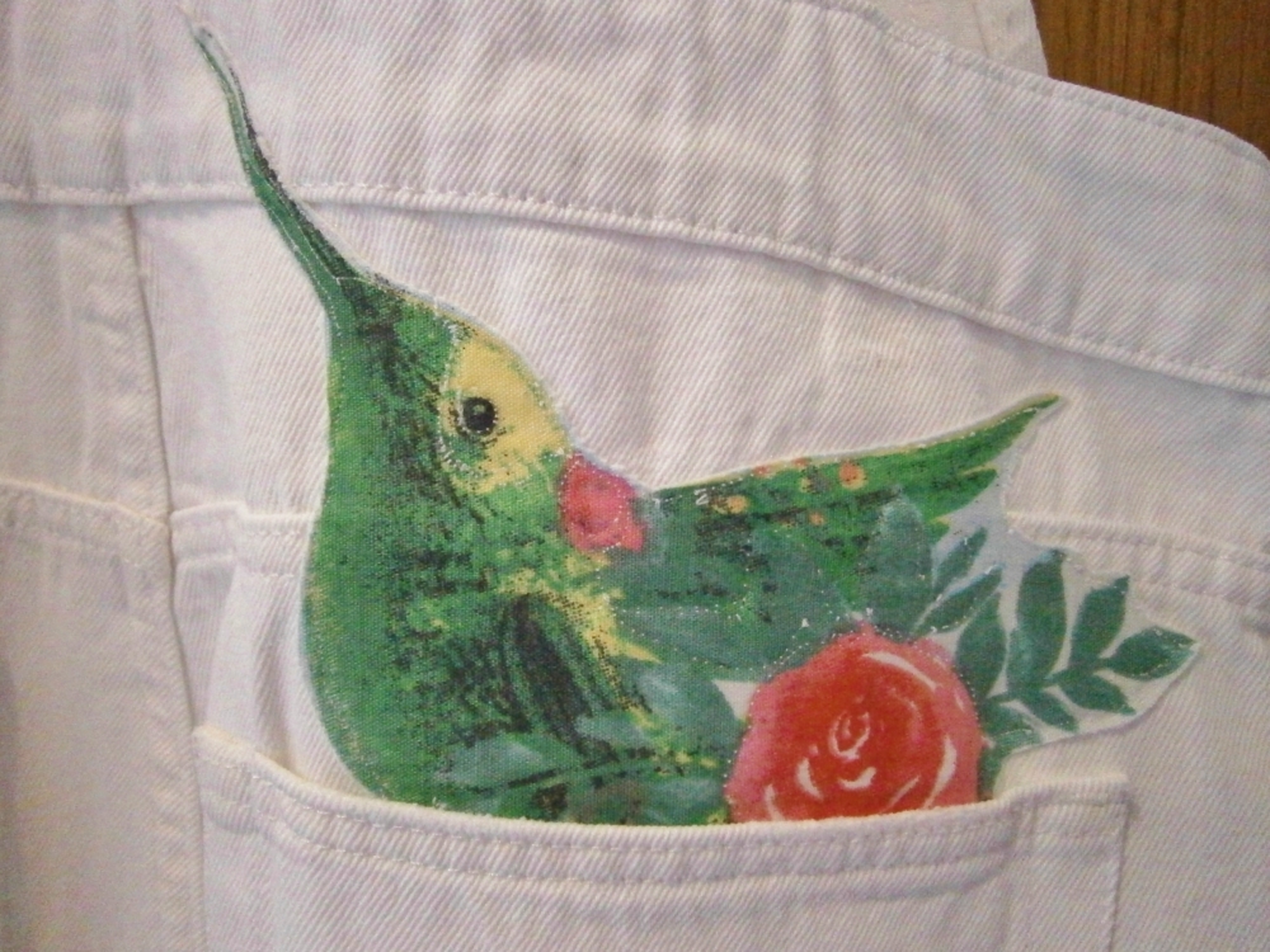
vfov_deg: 53.1
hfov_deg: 67.3
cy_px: 476
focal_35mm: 26
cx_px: 635
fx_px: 954
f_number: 2.8
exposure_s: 1/160
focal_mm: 4.7
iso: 800
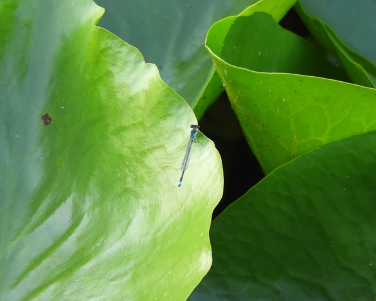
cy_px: 150
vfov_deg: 2.1
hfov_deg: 2.6
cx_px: 184
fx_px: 8148
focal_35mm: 732
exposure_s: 1/60
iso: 200
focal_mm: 125
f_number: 5.6
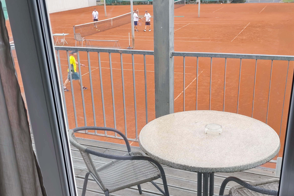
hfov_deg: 46.3
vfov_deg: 31.8
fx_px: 343
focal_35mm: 42
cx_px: 133
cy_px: 118
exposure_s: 1/100
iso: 250
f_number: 1.65
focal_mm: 6.19
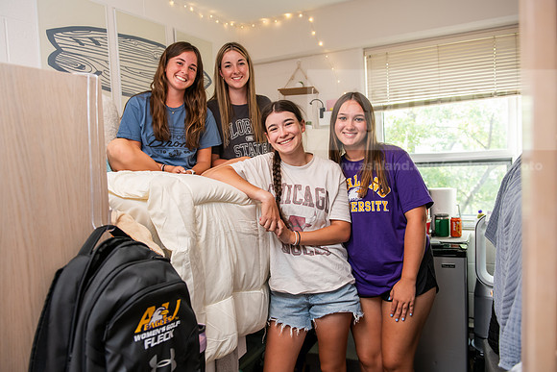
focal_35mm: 28
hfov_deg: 65.5
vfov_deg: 46.4
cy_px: 186
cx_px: 278
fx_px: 433
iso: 640
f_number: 3.5
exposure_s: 1/125
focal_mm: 28
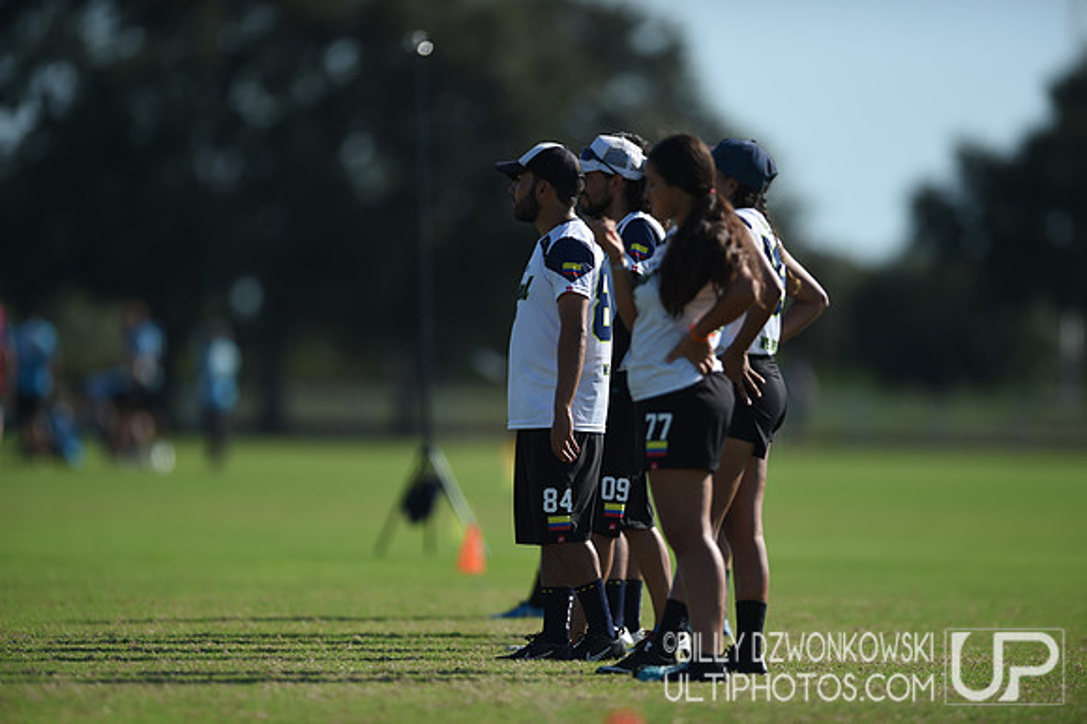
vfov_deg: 3.4
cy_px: 362
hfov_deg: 5.2
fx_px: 12070
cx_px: 544
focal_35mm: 400
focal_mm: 400
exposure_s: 1/2500
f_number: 3.5
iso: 100
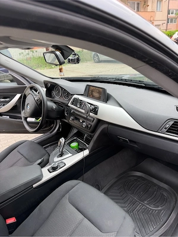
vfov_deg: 71.6
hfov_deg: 56.8
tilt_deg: -24.3
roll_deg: +5.3
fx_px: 165
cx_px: 89
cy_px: 118
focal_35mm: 24
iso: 80
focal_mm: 6.76
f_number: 1.78
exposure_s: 1/315
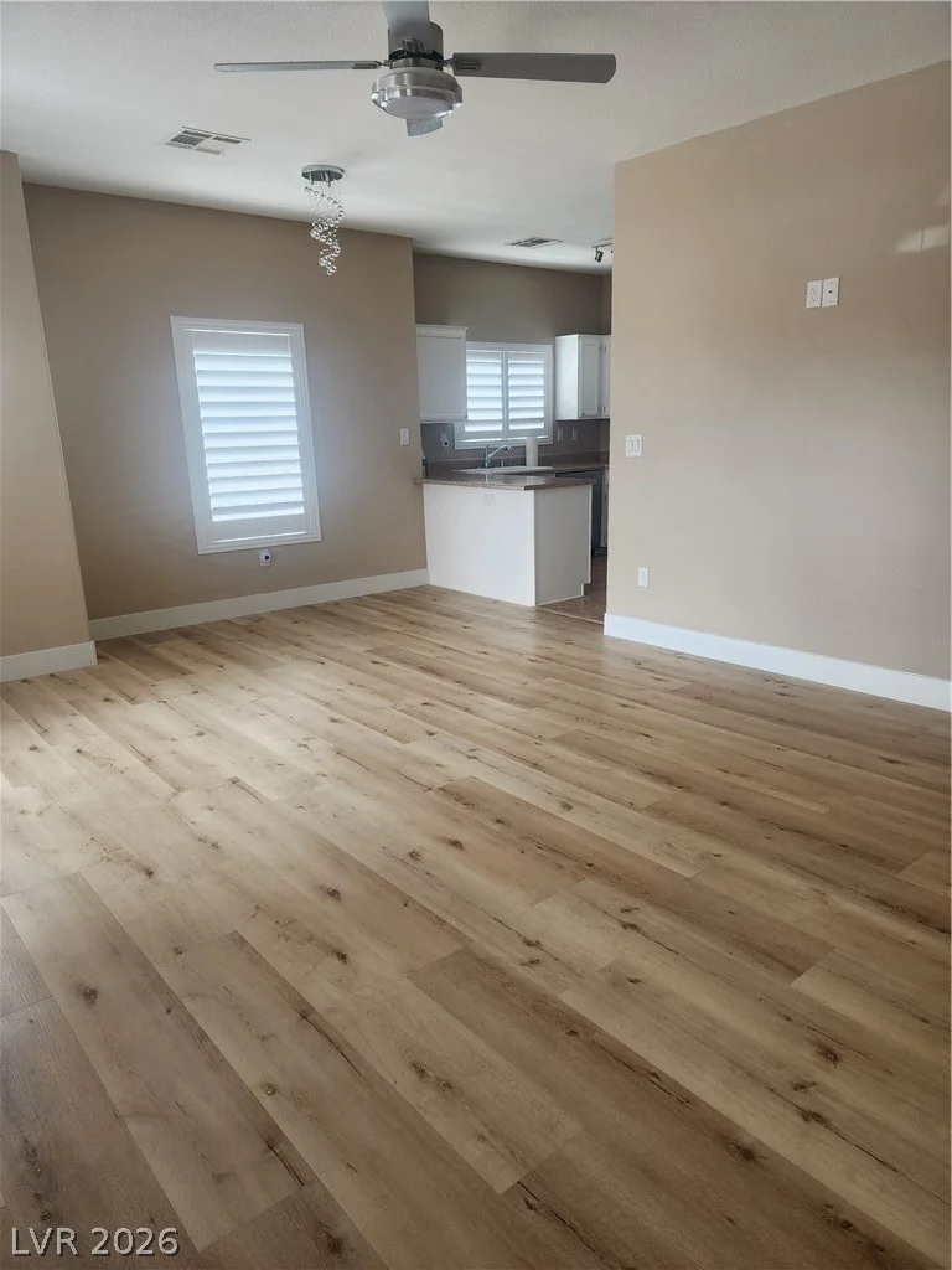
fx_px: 843
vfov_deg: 73.9
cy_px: 635
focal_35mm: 23
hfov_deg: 58.9
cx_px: 476
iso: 100
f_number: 1.8
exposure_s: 1/180
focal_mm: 6.4
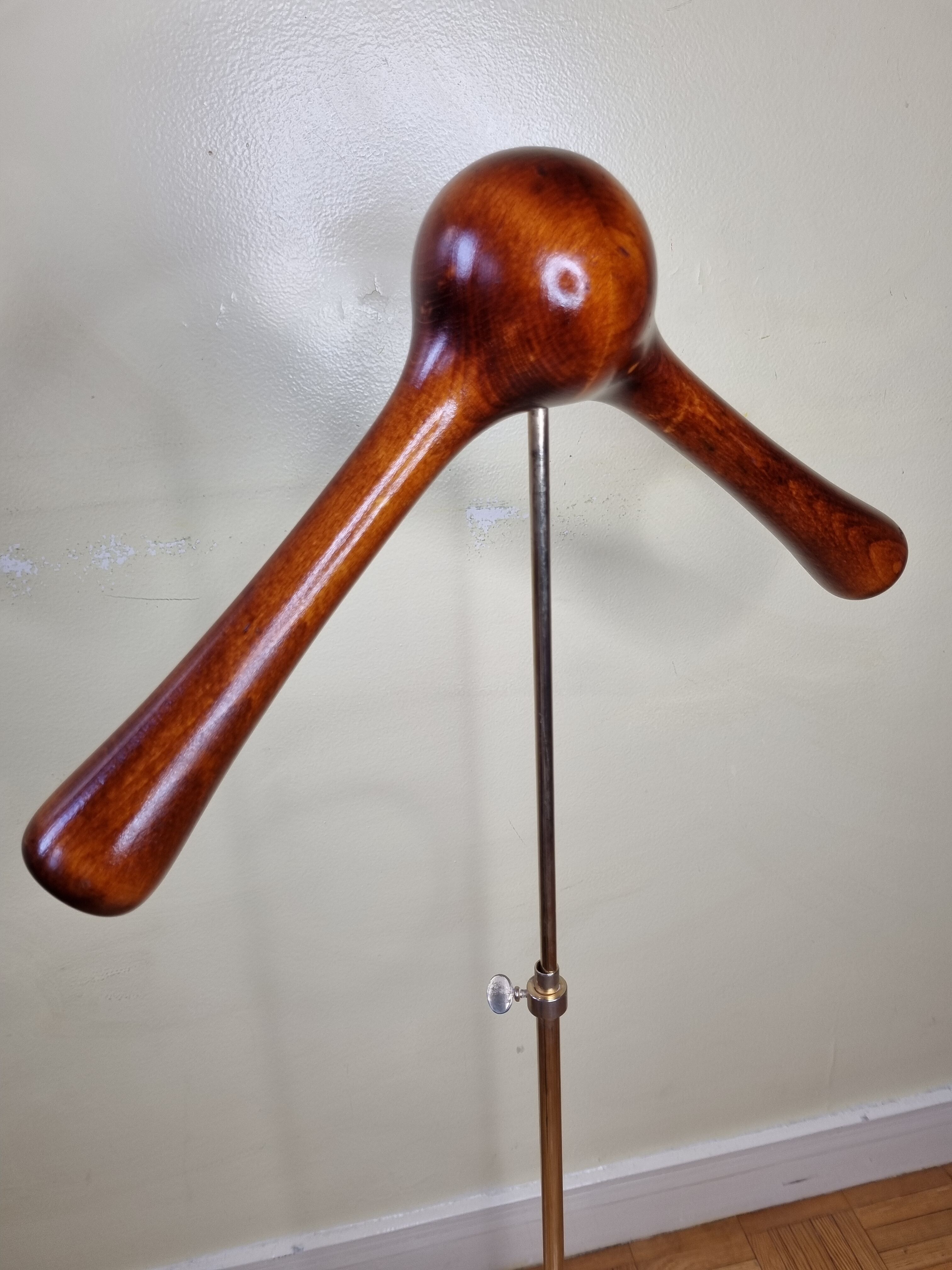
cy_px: 635
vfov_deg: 67.3
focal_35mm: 26
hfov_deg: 53.1
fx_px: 953
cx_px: 476
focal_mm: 5.4
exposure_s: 1/100
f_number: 1.8
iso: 64
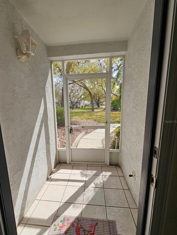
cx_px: 84
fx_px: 95
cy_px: 122
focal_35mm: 14
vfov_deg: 102.0
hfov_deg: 85.6
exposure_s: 1/1030
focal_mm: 2.2
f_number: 2.2
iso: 50
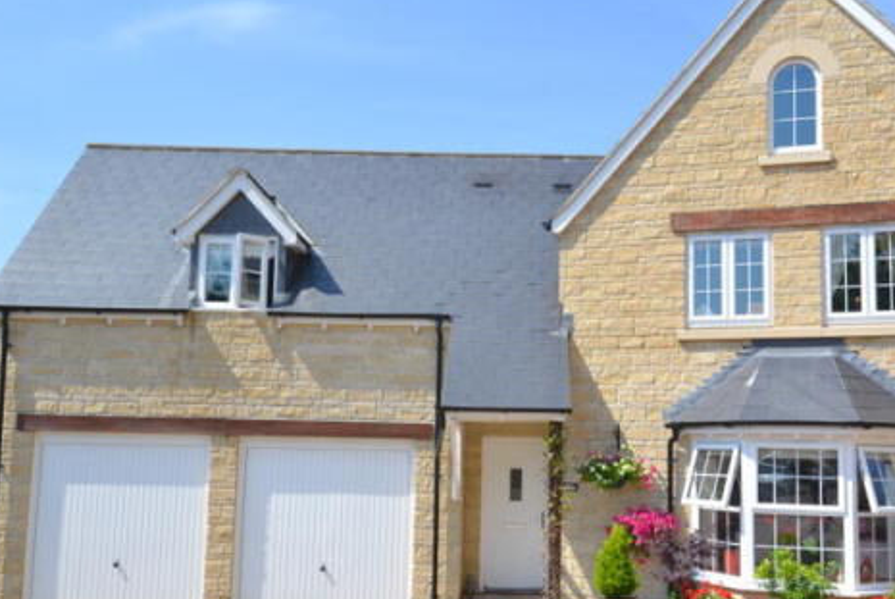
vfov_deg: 35.0
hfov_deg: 50.5
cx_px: 511
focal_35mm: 38
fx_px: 946
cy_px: 348
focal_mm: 18
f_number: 7.1
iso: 100
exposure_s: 1/160
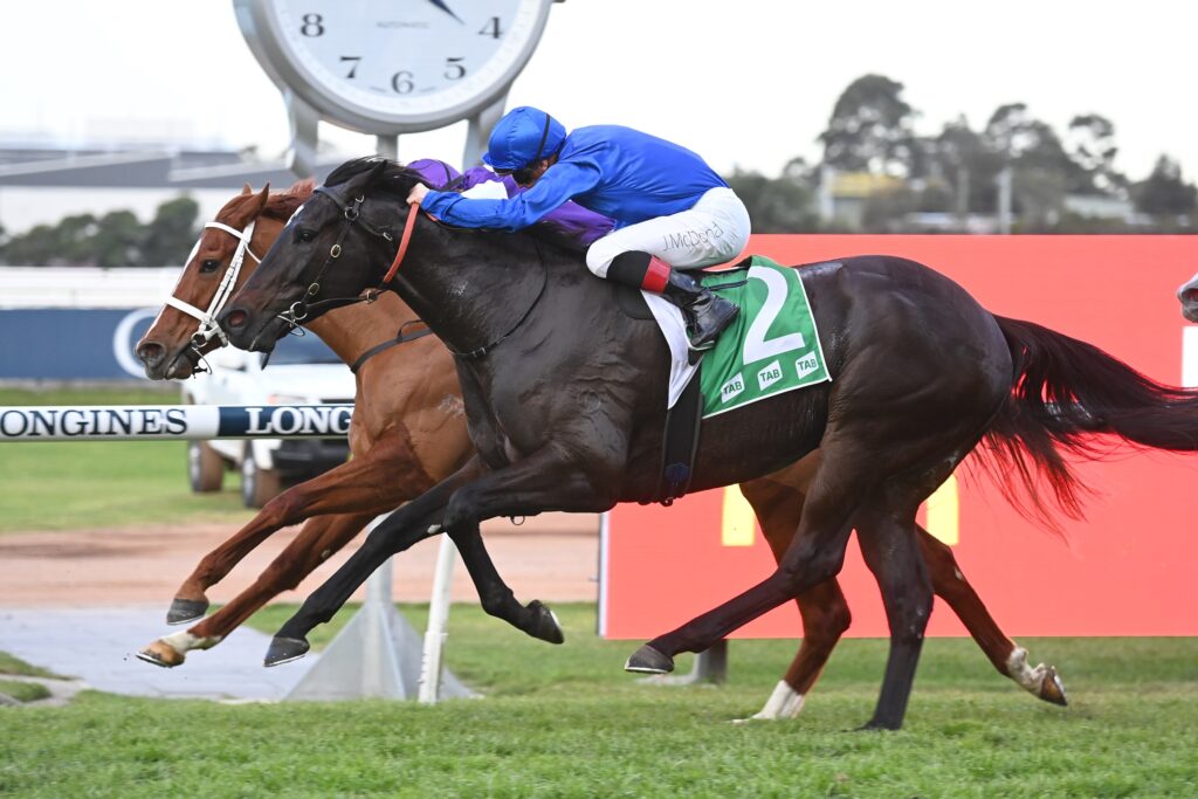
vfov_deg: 6.2
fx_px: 7322
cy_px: 400
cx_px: 599
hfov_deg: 9.4
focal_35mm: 220
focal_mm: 220
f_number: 5.3
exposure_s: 1/1250
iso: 3200
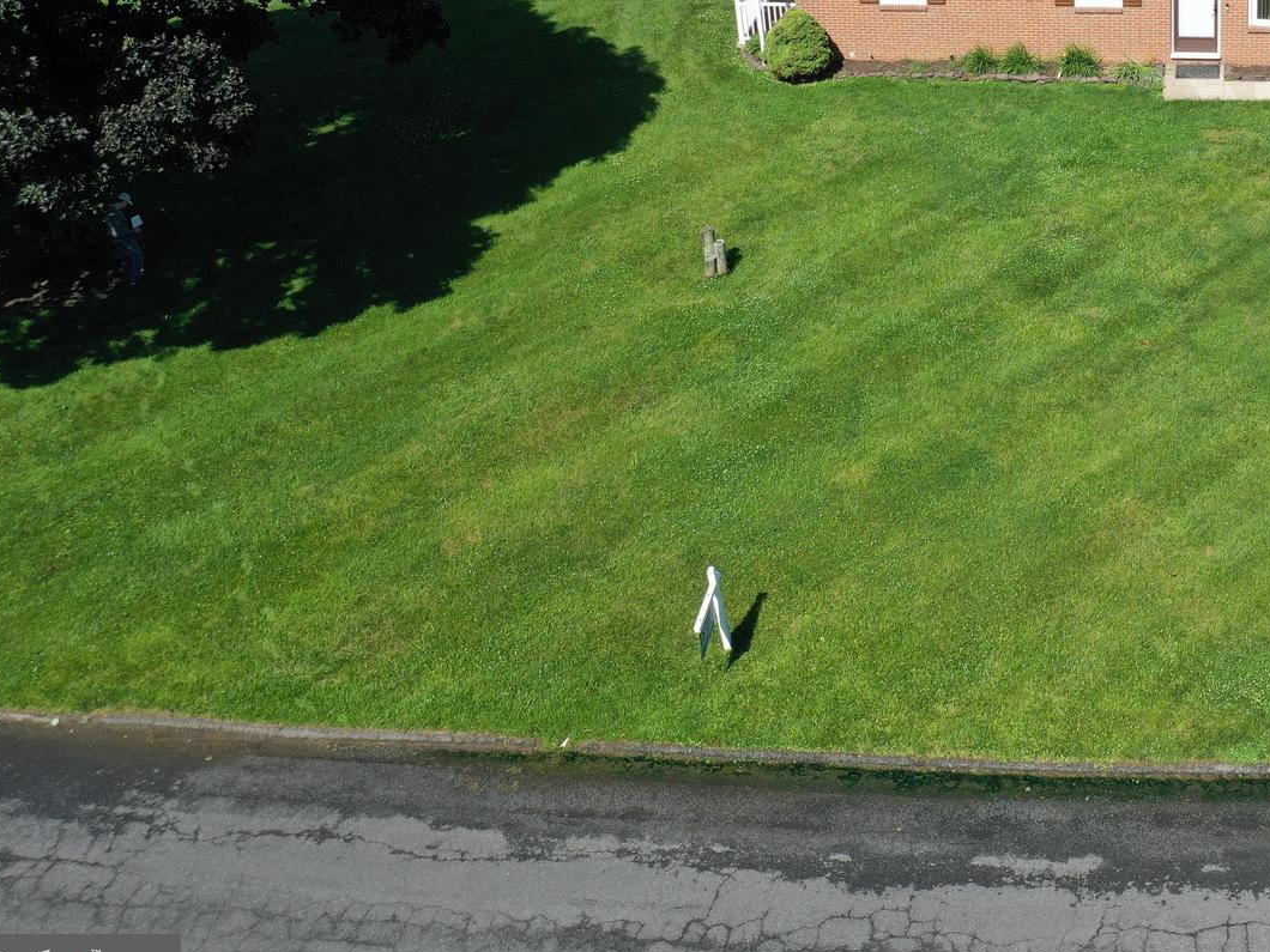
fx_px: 1908
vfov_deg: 27.5
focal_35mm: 52
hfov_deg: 34.7
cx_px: 1142
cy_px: 204
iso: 100
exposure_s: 1/500
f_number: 5
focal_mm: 10.26
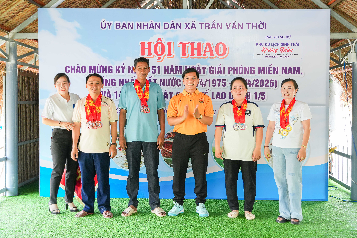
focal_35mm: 45
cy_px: 119
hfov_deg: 43.6
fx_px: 446
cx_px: 178
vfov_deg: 29.9
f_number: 4.5
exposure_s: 1/50
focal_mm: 30
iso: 400
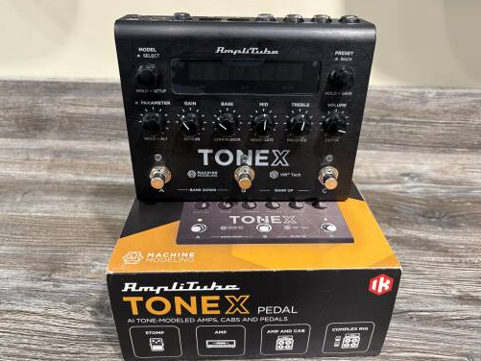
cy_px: 180
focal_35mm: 27
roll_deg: -0.2
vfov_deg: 51.4
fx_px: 375
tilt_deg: -28.7
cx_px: 247
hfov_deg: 65.3
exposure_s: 1/60
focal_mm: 5.96
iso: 160
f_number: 1.6
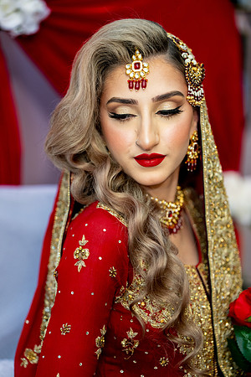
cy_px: 188
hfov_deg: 13.7
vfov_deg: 20.4
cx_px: 126
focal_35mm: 100
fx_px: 1046
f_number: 2
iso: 1000
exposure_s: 1/200
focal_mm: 100
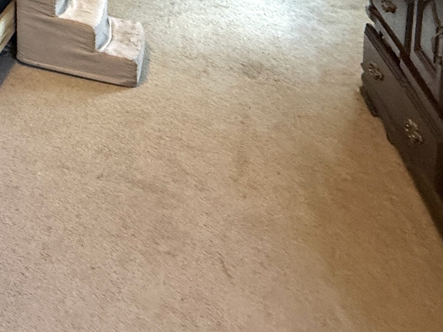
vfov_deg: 24.2
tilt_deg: -4.1
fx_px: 576
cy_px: -181
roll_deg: -0.7
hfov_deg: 36.6
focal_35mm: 45
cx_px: -25
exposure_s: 1/60
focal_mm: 2.22
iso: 320
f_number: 2.2
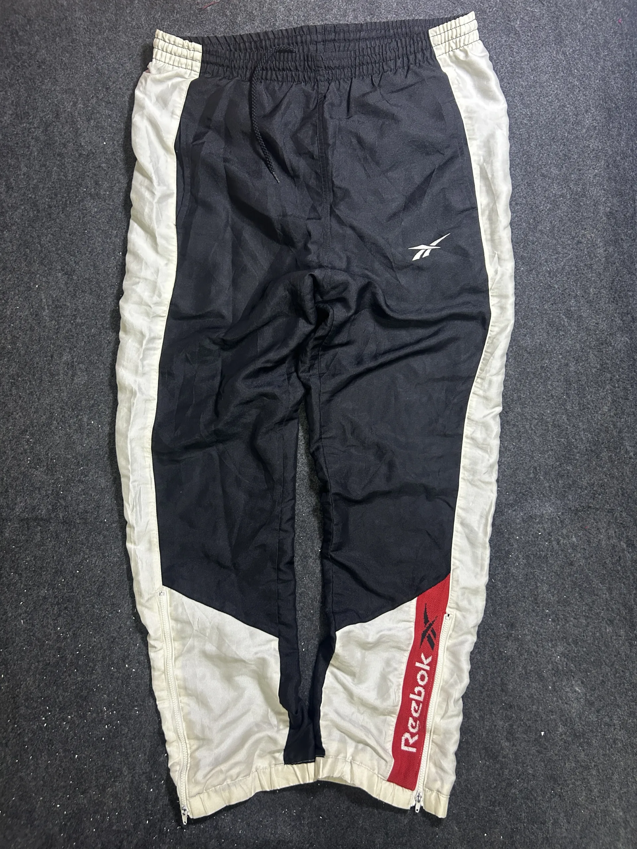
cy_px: 424
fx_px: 638
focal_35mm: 26
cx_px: 318
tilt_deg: -62.6
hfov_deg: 53.1
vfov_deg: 67.3
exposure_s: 1/50
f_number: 1.5
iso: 250
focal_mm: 5.7
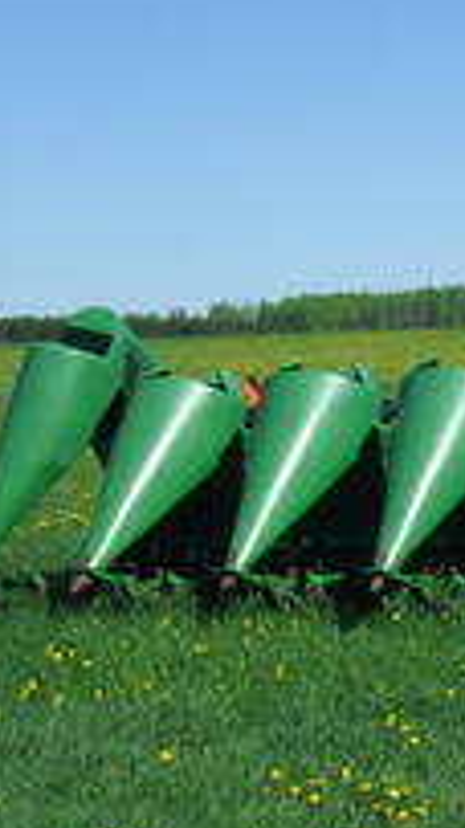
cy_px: 510
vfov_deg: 20.9
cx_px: 959
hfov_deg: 10.7
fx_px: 2239
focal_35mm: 102
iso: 100
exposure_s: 1/250
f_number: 8.4
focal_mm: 6.3
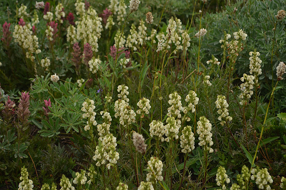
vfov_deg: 16.5
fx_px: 654
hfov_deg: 24.7
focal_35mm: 82
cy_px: 95
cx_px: 143
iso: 200
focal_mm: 55
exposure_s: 1/320
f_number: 5.6
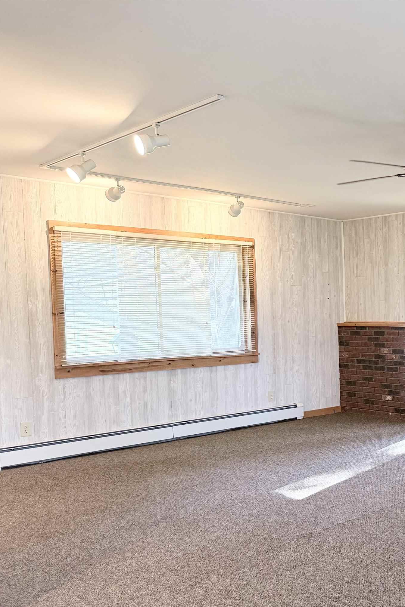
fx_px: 641
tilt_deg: -3.9
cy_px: 345
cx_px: 451
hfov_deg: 31.0
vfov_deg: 50.5
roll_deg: +1.5
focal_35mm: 38
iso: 320
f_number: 1.78
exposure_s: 1/120
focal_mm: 6.76
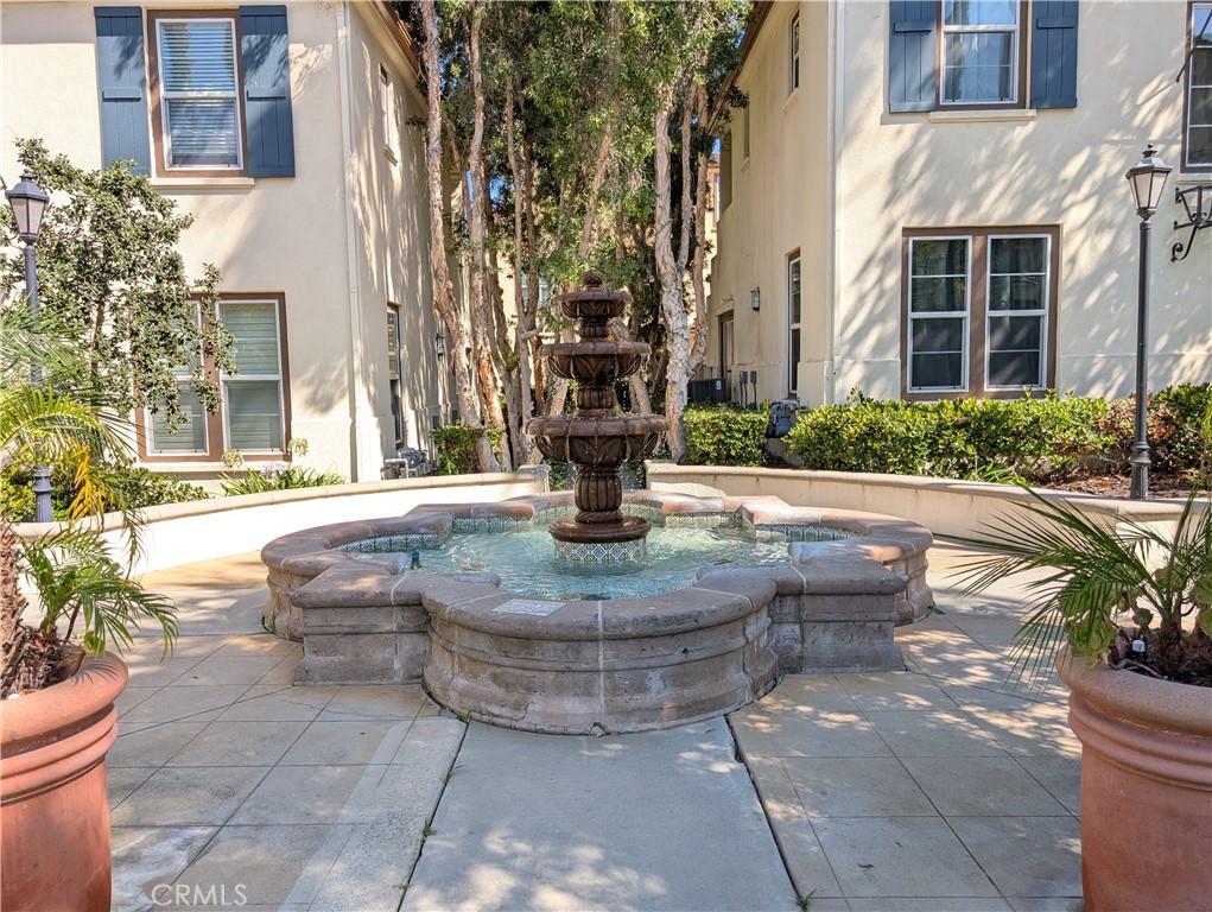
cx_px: 606
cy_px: 456
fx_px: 841
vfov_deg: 56.9
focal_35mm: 24
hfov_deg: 71.5
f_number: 1.68
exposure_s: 1/504
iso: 22
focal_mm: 6.9
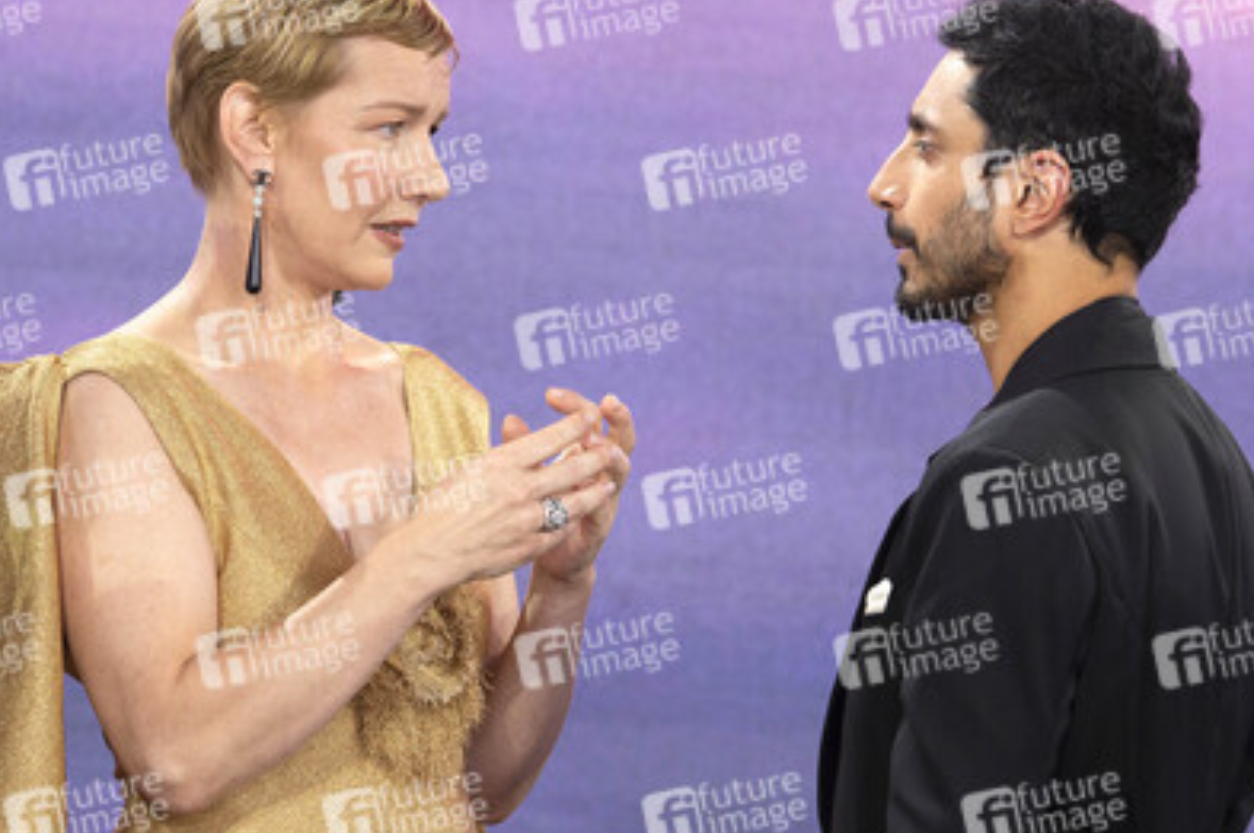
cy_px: 404
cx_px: 628
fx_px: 12176
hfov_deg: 5.9
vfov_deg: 3.9
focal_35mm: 350
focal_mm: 260
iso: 1600
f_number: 8
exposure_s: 1/250
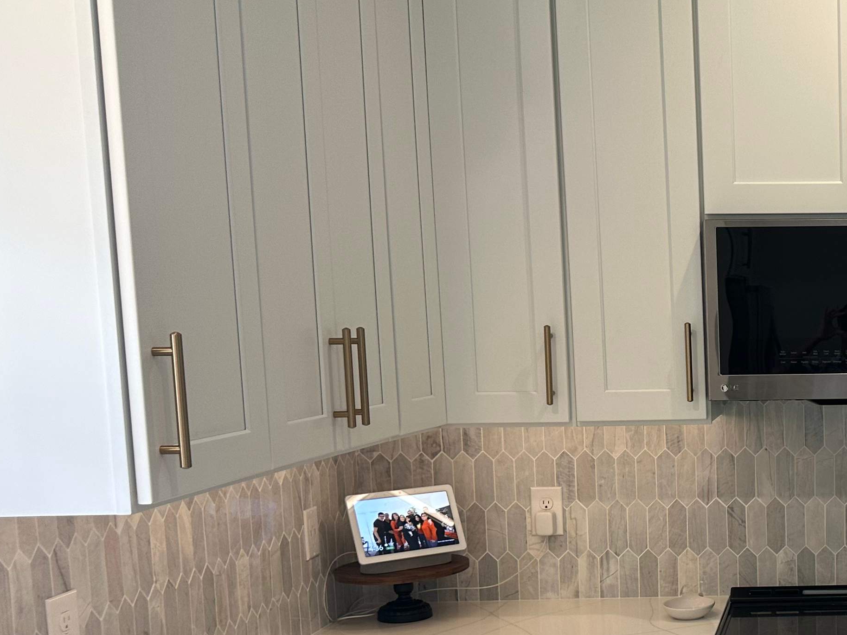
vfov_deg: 27.2
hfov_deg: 33.0
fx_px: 1297
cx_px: 857
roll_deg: +1.3
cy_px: 460
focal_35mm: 53
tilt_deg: -4.6
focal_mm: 6.86
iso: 100
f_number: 1.78
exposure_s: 1/61
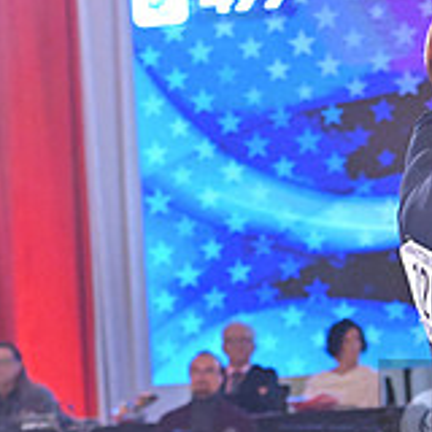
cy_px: 431
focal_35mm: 216
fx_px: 3050
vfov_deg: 8.1
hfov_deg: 7.9
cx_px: 672
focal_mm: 70
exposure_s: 1/400
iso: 6400
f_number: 5
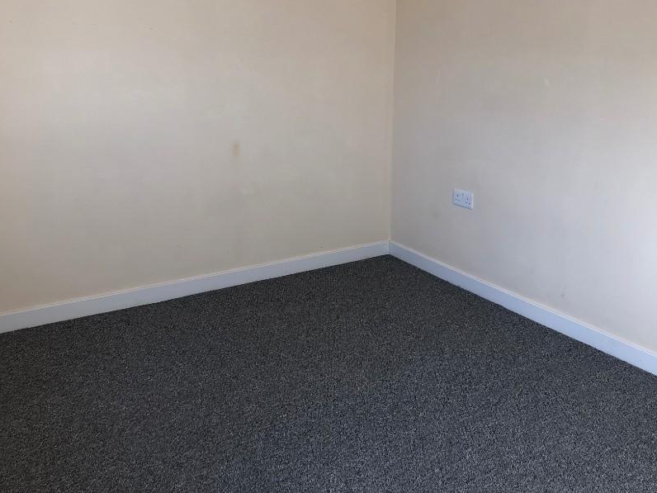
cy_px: 183
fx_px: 683
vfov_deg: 39.4
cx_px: 376
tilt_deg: -11.6
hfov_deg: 51.2
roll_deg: -1.3
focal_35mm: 36
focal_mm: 4
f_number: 1.8
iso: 20
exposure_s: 1/100
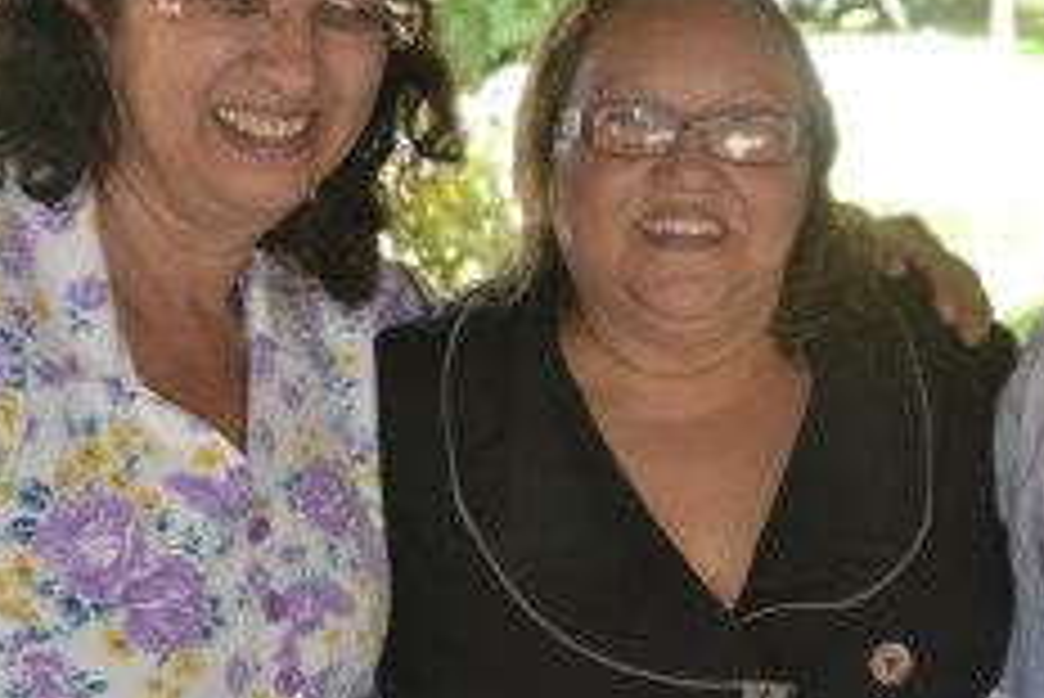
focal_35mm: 71
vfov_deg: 19.2
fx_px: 2060
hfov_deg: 28.2
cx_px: 729
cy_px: 299
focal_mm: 22
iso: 360
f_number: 4
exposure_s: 1/125
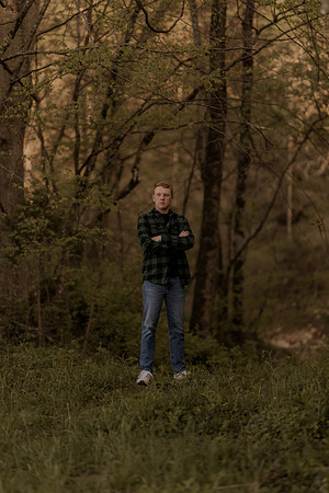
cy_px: 246
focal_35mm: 85
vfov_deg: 23.9
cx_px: 164
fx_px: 1165
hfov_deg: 16.1
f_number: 1.4
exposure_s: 1/800
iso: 250
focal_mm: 85
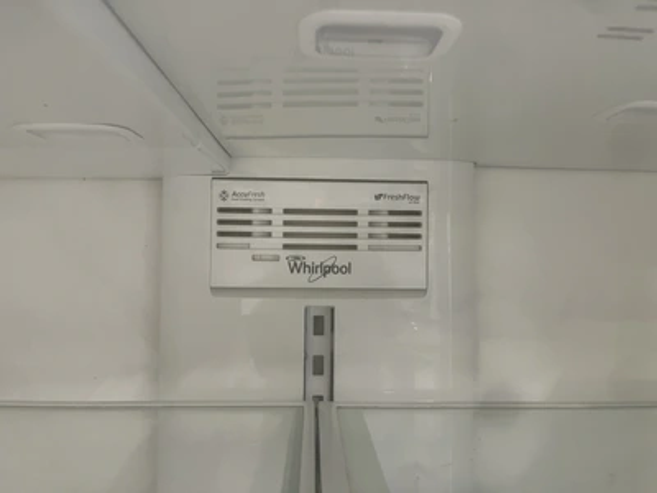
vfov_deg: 53.1
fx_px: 493
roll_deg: -0.1
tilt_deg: +0.4
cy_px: 246
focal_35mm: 26
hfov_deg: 67.3
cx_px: 328
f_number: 1.6
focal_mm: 5.1
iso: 400
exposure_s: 1/60
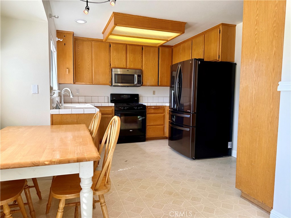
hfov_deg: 71.6
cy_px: 109
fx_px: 202
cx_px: 146
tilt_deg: -4.9
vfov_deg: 56.8
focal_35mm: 24
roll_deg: -1.2
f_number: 1.78
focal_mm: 6.76
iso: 80
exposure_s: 1/410
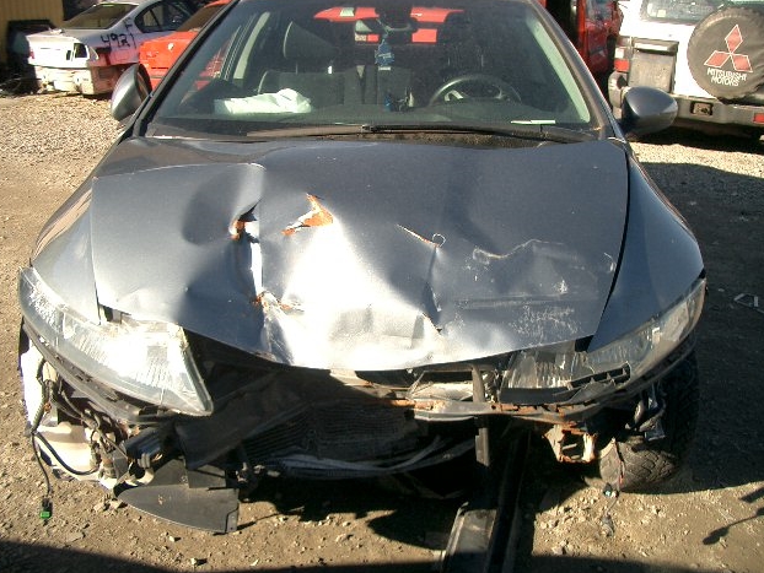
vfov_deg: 39.7
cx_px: 375
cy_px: 282
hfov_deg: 51.3
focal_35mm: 36
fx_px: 795
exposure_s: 1/400
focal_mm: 5.8
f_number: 2.6
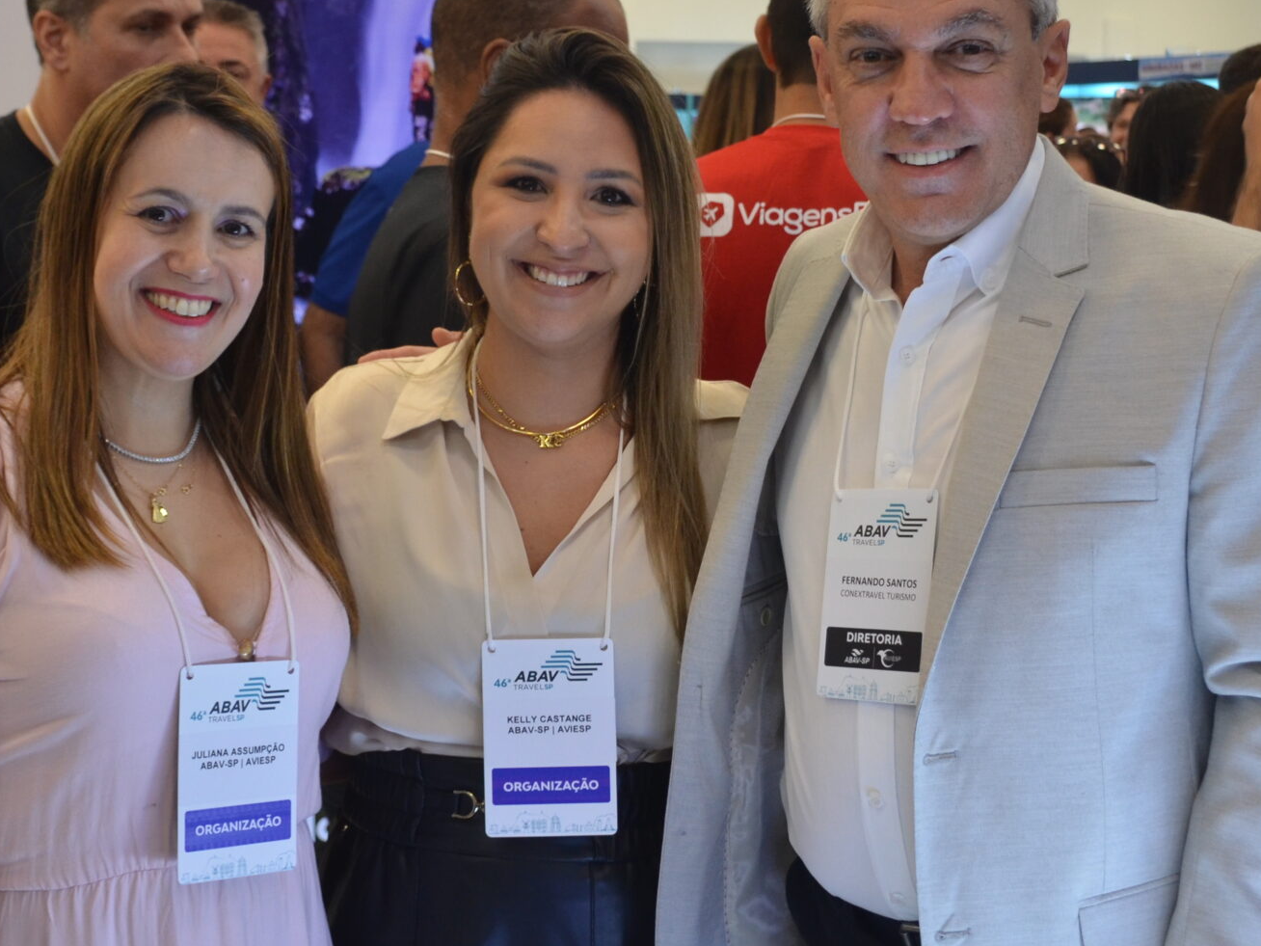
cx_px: 577
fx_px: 2259
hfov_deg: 31.2
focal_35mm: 62
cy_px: 376
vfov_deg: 23.6
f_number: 4
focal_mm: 22
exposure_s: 1/60
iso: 560
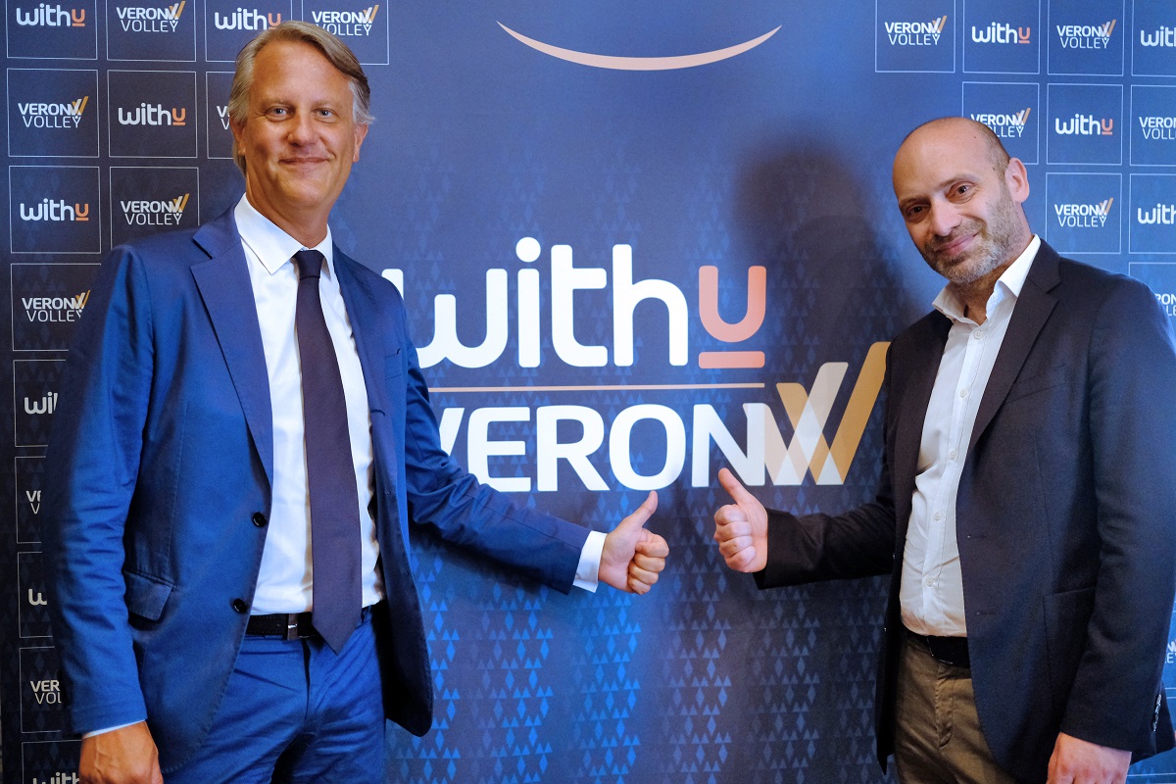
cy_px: 392
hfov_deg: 39.6
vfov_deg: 27.0
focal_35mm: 50
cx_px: 588
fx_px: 1633
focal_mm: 33
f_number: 1.4
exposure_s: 1/250
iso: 2500
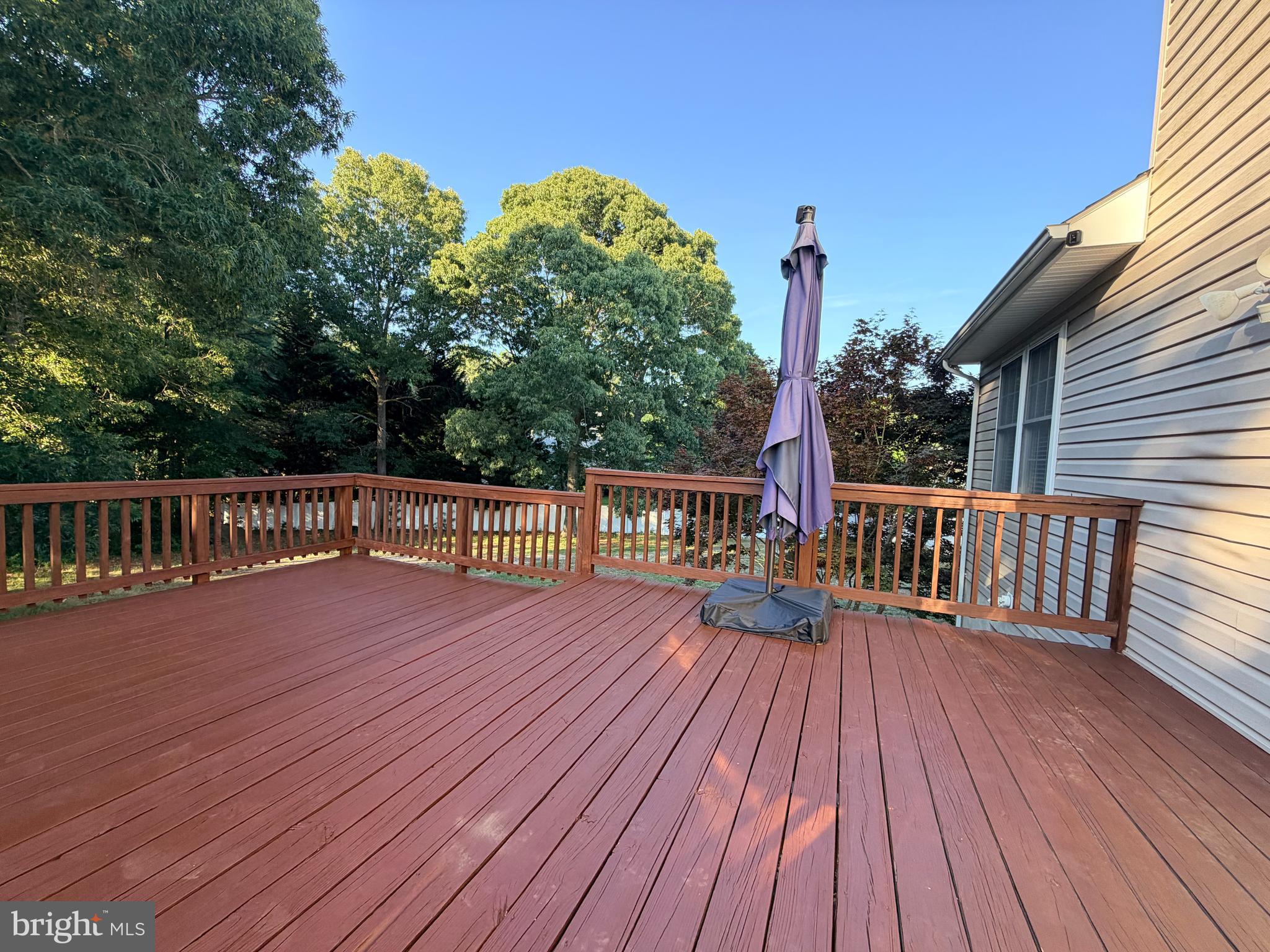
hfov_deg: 102.1
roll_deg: -1.6
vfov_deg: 85.7
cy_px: 476
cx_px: 635
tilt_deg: -3.3
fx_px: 514
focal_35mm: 14
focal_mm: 2.22
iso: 50
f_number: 2.2
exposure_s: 1/189
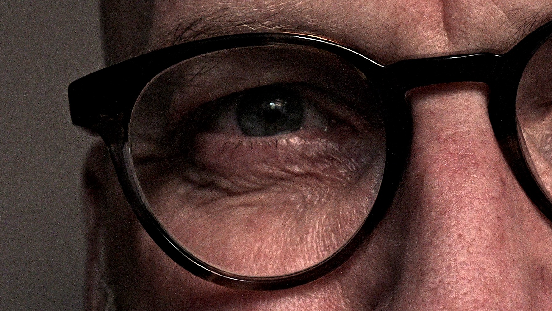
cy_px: 288
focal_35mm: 177
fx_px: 2591
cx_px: 389
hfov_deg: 12.1
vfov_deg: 6.8
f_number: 9
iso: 640
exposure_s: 1/100
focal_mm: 50
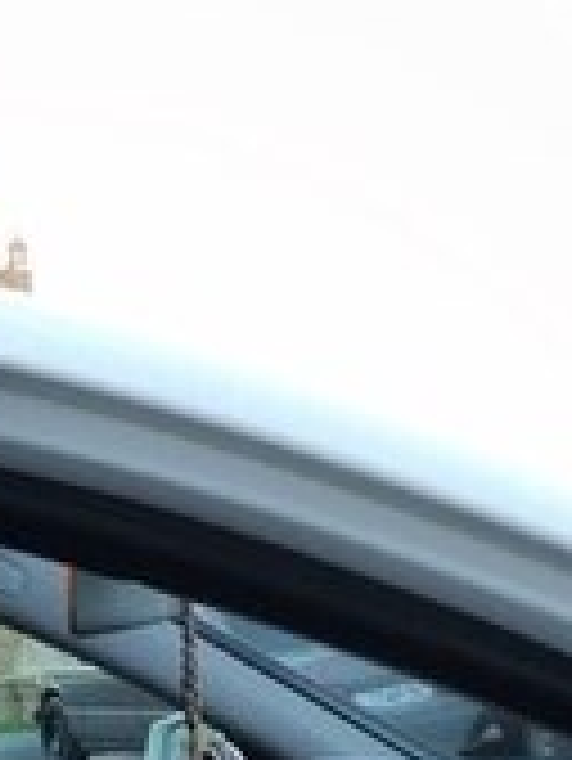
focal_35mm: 82
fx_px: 1804
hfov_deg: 17.5
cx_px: -23
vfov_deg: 21.8
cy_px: 953
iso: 32
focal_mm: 4
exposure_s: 1/25
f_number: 1.8
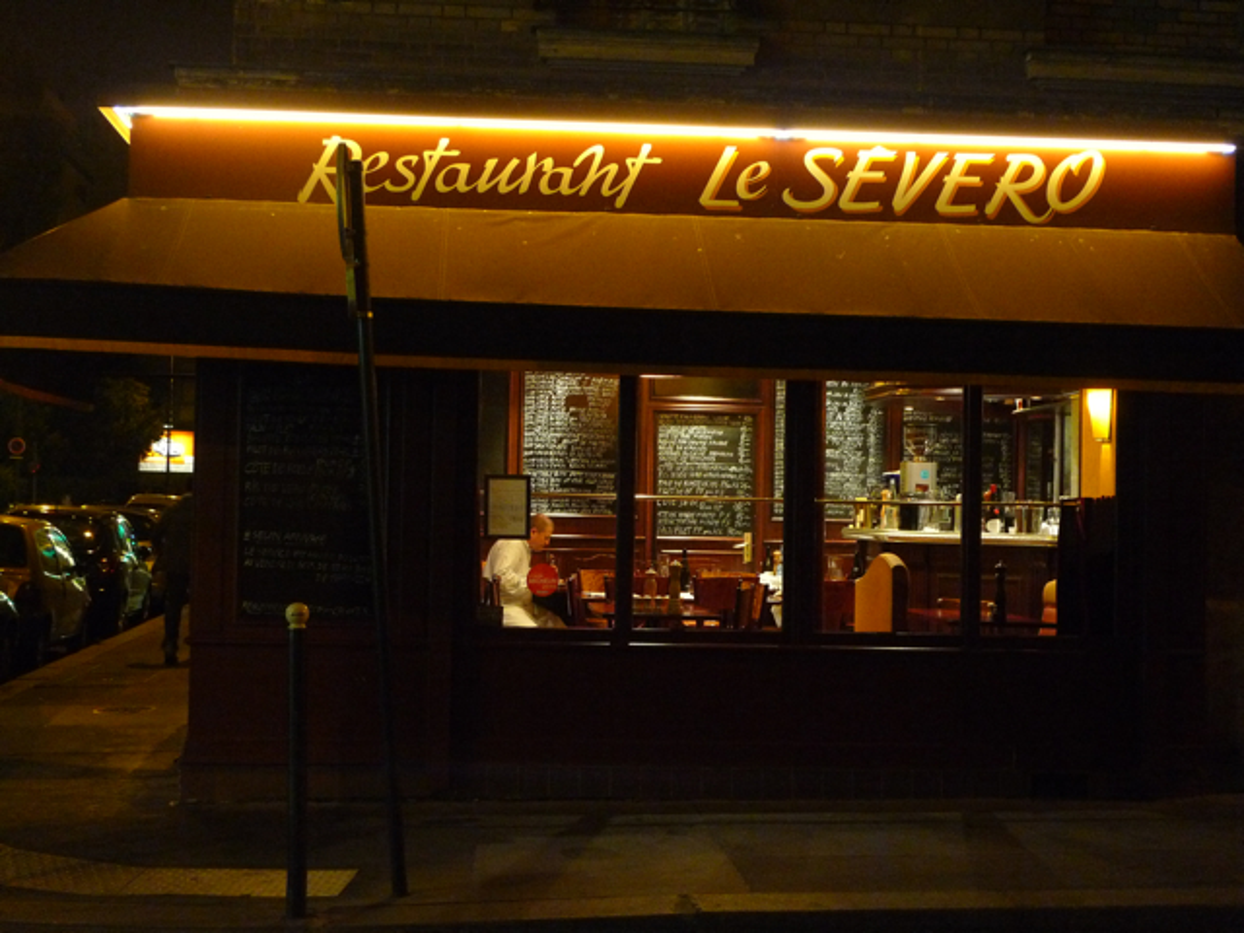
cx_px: 622
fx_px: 2048
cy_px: 466
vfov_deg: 25.7
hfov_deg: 33.8
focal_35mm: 57
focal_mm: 12.1
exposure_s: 1/15
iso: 800
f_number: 2.8
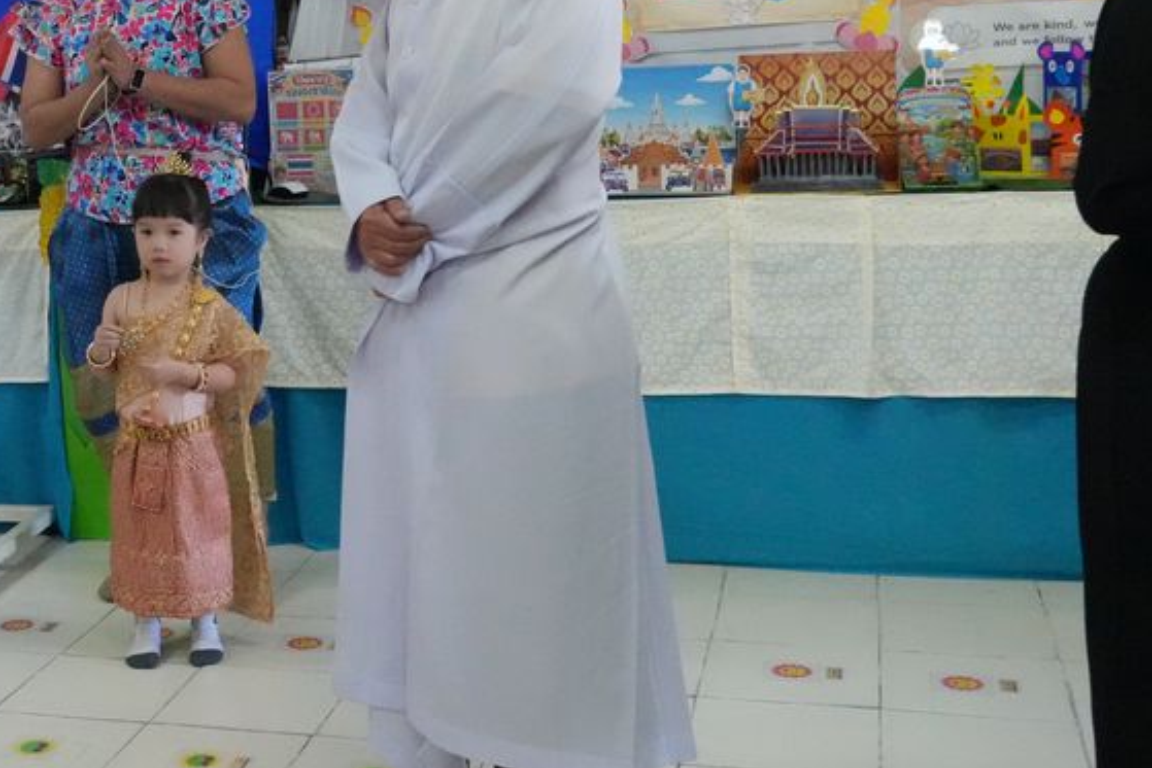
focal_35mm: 59
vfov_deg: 22.7
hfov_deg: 32.9
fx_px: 1888
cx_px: 210
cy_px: 170
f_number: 8
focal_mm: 22
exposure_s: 1/125
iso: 10000
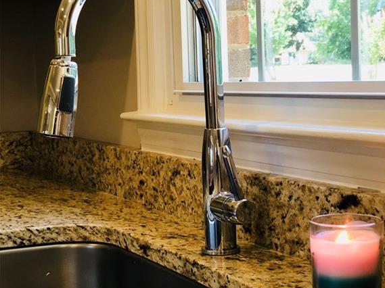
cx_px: 194
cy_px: 184
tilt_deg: -6.1
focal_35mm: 77
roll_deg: +1.7
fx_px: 856
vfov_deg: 19.1
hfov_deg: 25.4
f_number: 2.8
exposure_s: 1/60
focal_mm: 6.6
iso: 125
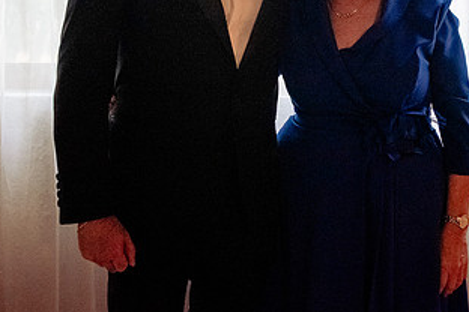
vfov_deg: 26.3
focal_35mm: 49
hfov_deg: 40.0
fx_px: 638
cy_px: 10
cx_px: 298
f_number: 3.5
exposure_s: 1/160
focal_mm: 24
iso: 6400
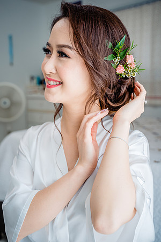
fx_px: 275
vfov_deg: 47.4
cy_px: 121
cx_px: 80
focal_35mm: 41
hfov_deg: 32.6
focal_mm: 41
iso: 250
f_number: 3.5
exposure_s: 1/160
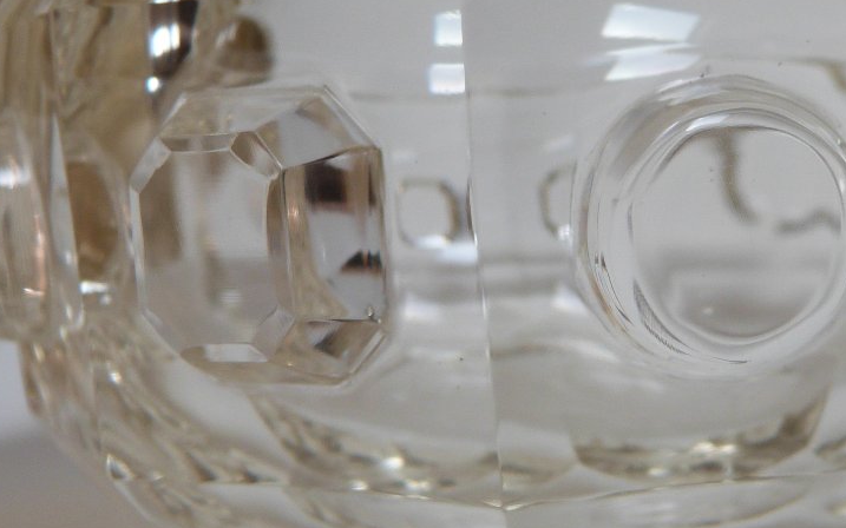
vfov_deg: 18.3
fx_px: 1637
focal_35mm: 71
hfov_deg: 28.3
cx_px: 691
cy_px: 214
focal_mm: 7.1
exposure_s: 1/60
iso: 100
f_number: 3.1
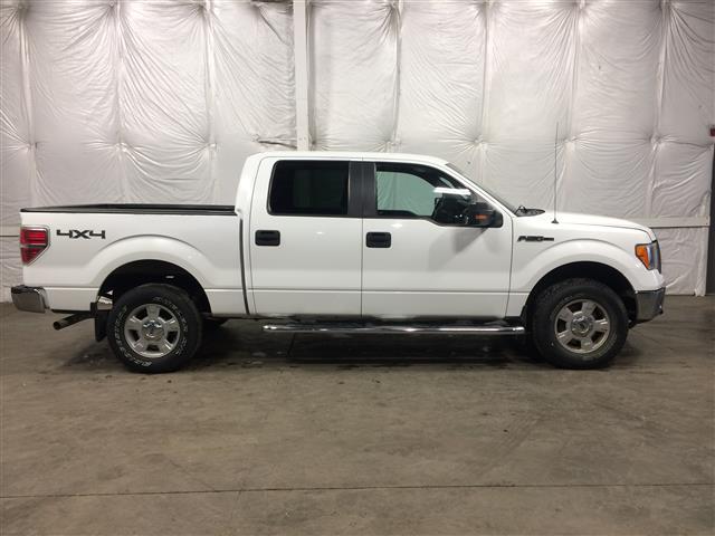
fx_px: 599
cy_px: 268
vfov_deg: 48.2
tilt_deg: -8.6
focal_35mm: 29
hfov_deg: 61.7
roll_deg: +0.7
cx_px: 358
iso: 50
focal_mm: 4.15
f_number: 2.2
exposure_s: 1/30
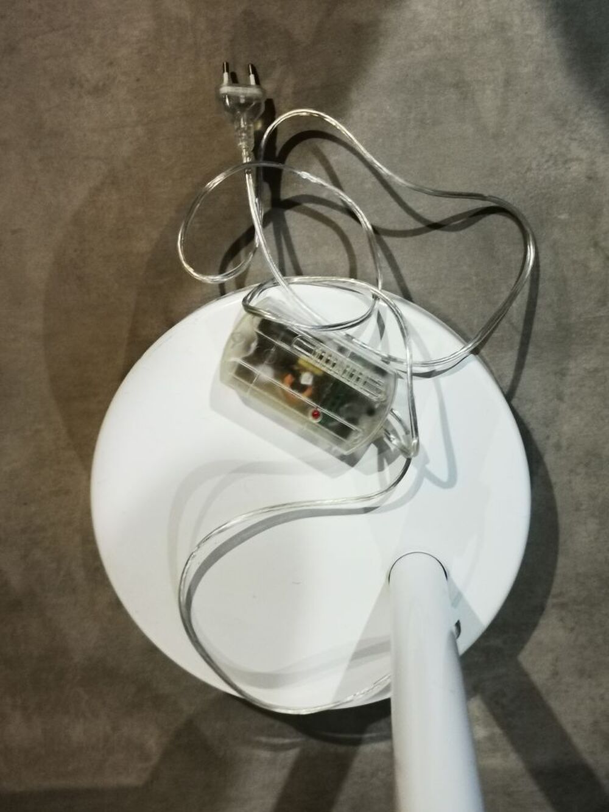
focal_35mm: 42
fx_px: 985
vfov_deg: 44.8
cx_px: 304
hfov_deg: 34.4
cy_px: 406
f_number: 1.8
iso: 500
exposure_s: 1/25
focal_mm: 5.58
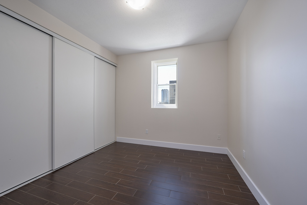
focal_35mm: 14
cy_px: 102
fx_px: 119
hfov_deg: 104.3
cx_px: 154
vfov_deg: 81.2
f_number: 8
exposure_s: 1/10
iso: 320
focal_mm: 14
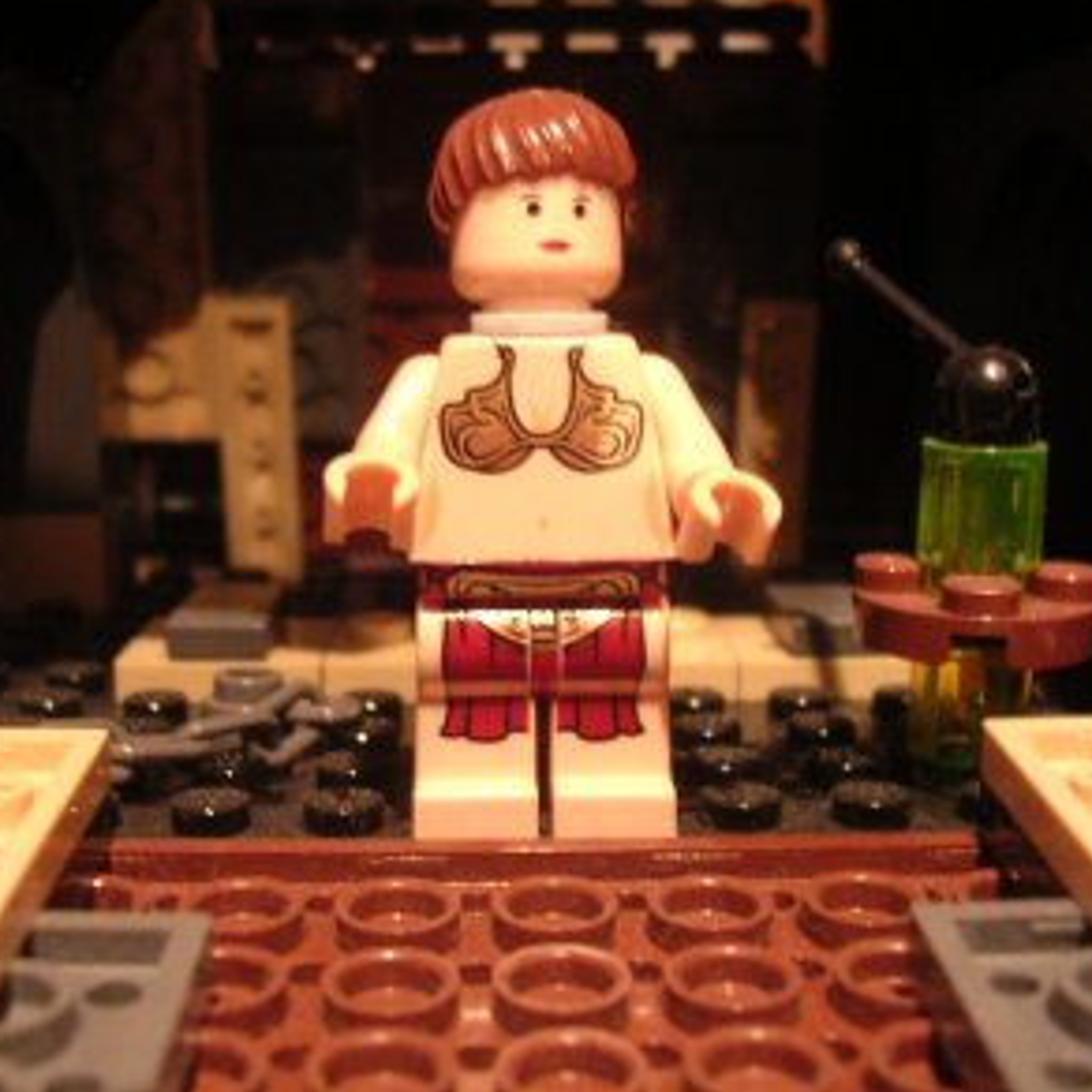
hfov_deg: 36.8
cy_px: 535
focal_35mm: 46
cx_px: 512
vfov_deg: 36.8
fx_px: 1642
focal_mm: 5.8
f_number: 2.8
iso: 400
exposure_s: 1/1.8
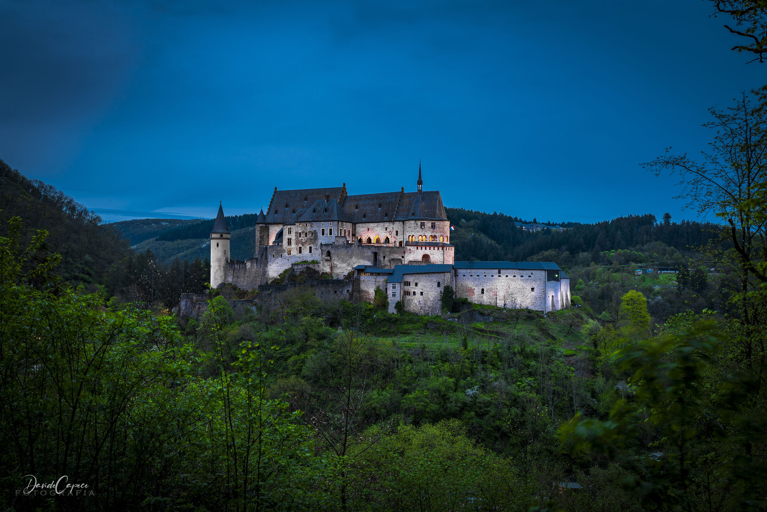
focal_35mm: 35
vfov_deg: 37.9
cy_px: 256
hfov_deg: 54.4
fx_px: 746
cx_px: 384
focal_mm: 35
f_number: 10
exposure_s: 6
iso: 64
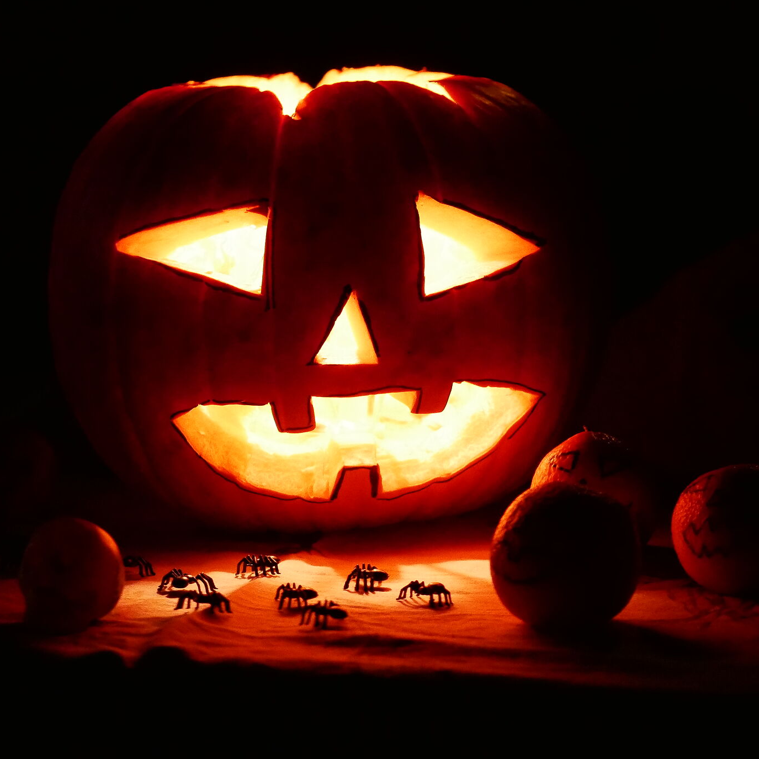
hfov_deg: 16.1
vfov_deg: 16.1
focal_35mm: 108
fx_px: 2679
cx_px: 390
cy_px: 322
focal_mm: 35
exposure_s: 1/30
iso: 3200
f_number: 2.8
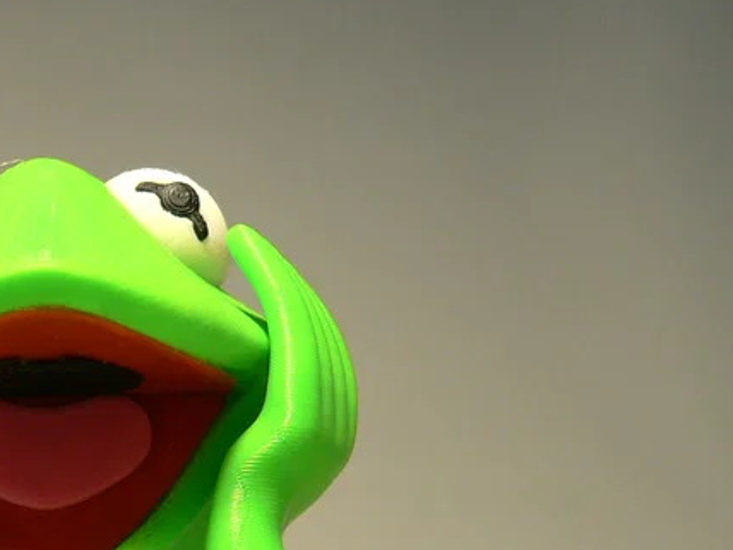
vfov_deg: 20.7
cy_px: 457
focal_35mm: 70
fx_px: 1482
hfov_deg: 26.7
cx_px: 52
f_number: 2.8
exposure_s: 1/60
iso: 150
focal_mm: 6
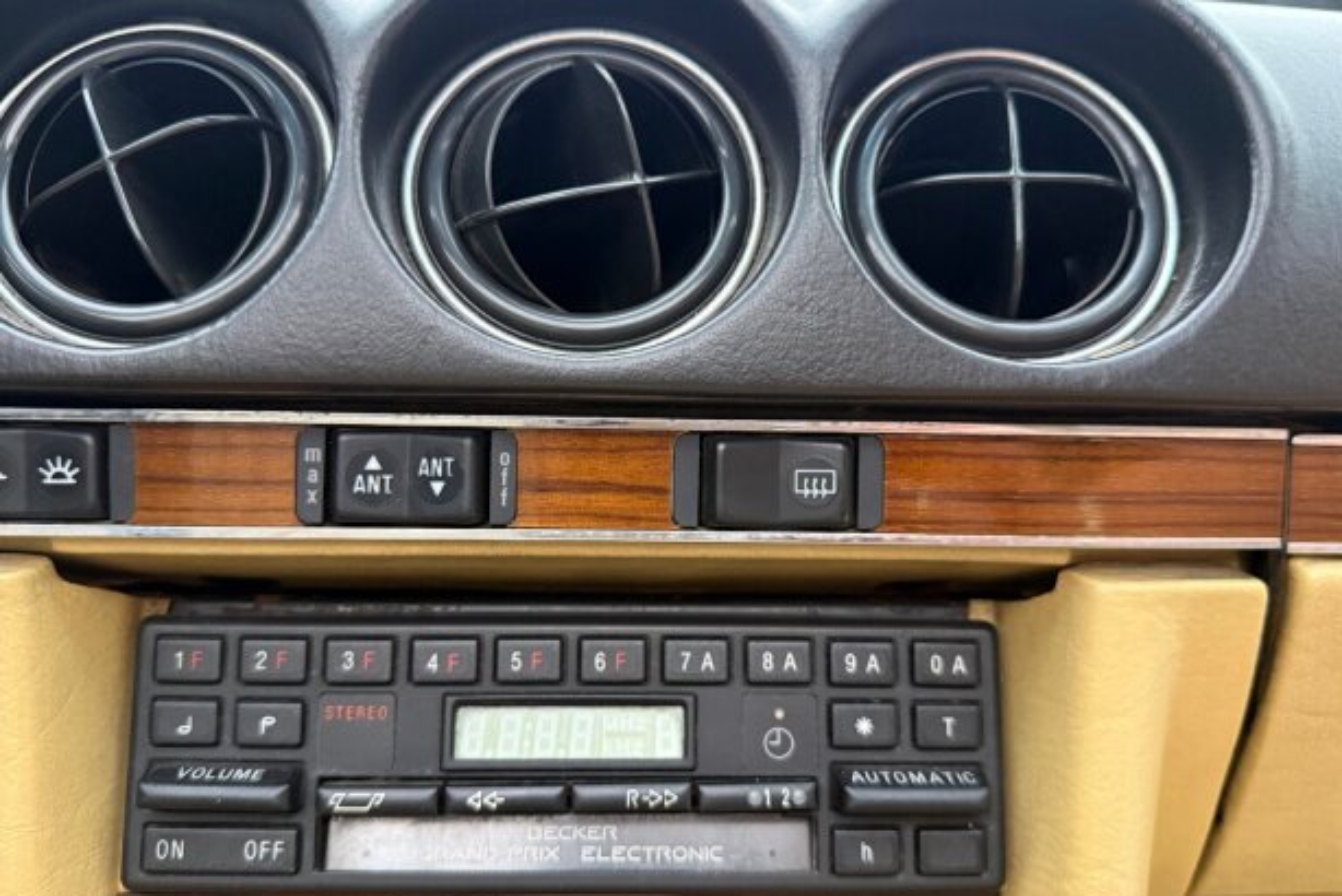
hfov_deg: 69.4
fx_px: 970
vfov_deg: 49.6
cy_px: 455
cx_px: 664
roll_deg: +0.0
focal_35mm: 26
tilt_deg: -6.8
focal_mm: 6.76
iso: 640
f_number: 1.78
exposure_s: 1/49
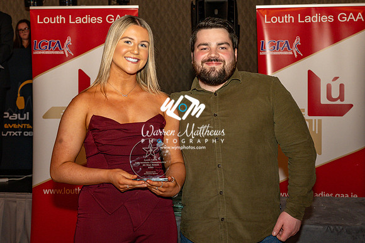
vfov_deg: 25.5
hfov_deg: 37.5
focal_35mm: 53
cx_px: 167
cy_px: 93
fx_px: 537
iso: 500
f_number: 4
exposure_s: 1/125
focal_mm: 35
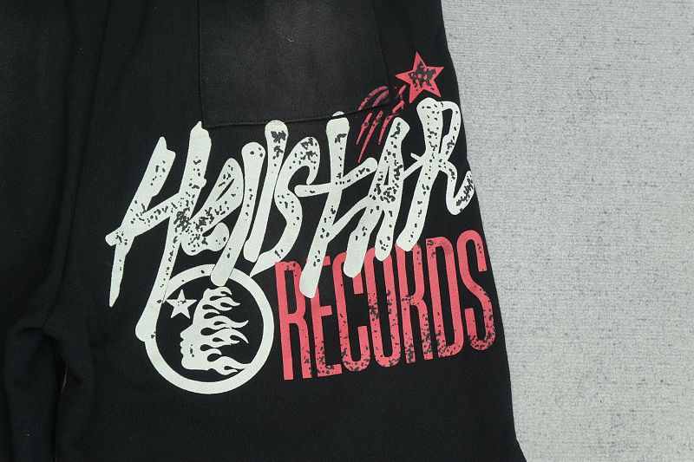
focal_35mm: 45
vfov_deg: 29.9
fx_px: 867
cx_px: 347
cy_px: 231
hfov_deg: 43.6
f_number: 8
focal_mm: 30
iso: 1000
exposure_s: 1/160
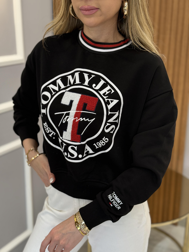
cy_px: 126
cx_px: 94
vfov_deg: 39.7
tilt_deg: -17.3
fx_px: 349
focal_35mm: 48
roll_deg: -0.7
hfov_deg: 30.3
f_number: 1.78
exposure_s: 1/100
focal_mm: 6.76
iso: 80
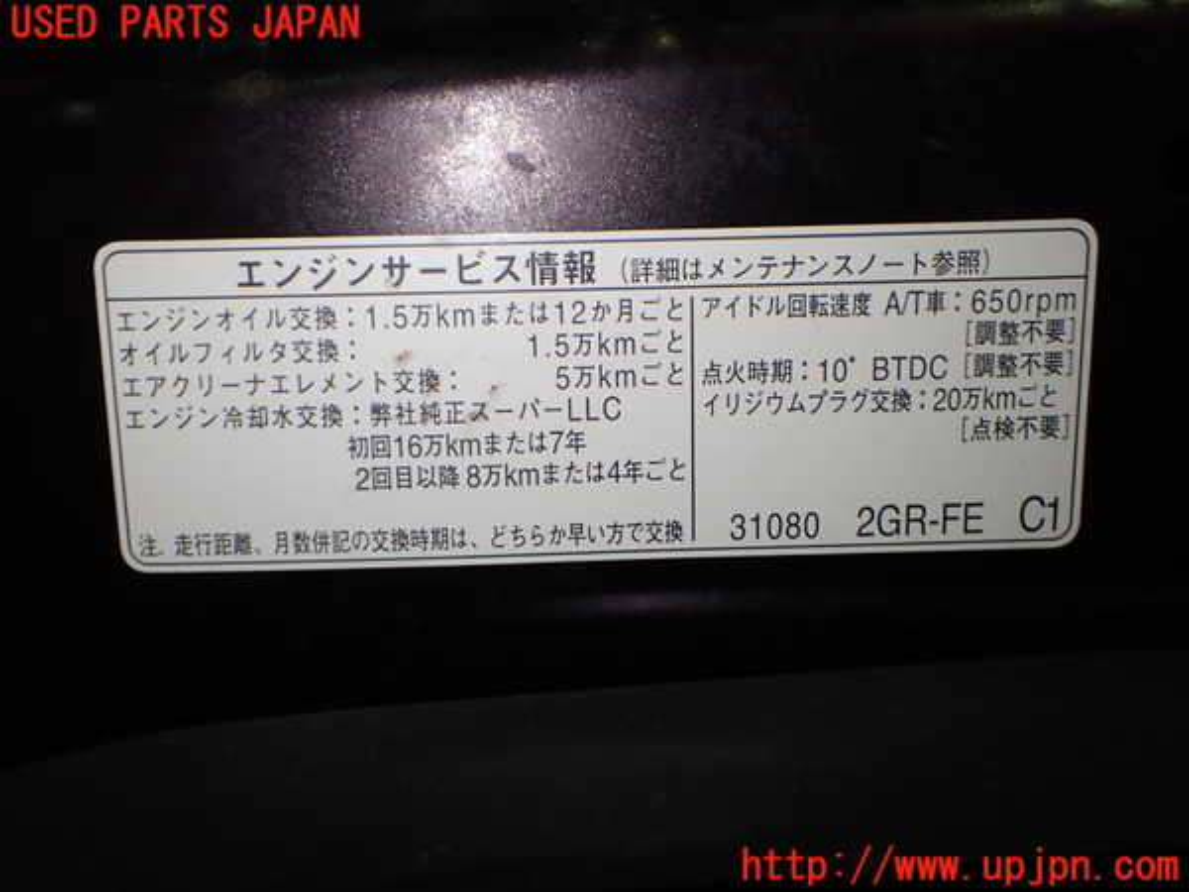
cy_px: 446
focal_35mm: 30
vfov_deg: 46.8
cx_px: 594
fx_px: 1030
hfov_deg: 60.0
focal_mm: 5.4
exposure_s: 1/125
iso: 200
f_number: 2.3
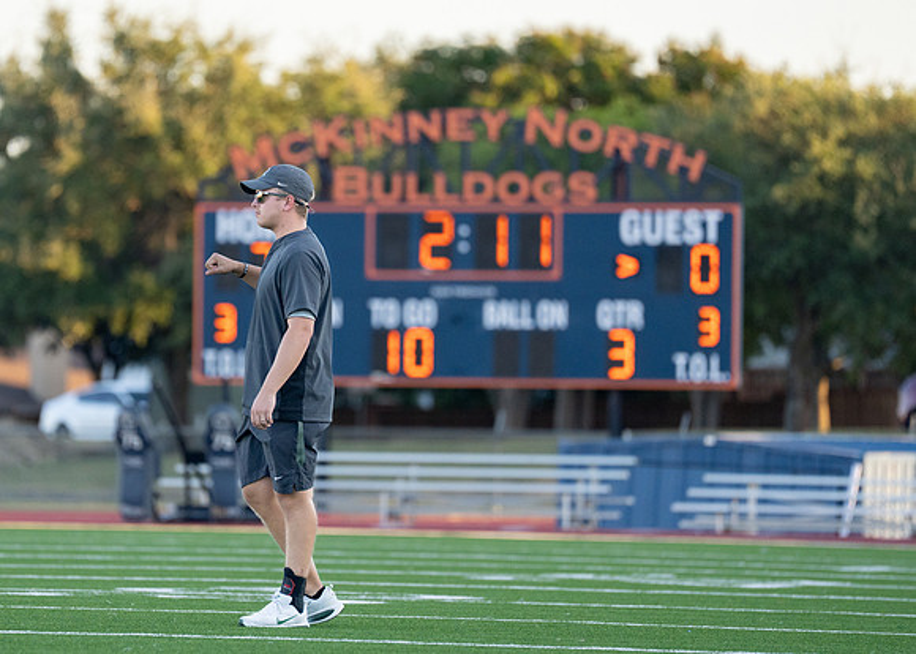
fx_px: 8754
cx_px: 269
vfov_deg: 4.3
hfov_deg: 6.0
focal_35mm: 337
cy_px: 294
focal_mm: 200
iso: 800
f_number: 2.8
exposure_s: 1/2500
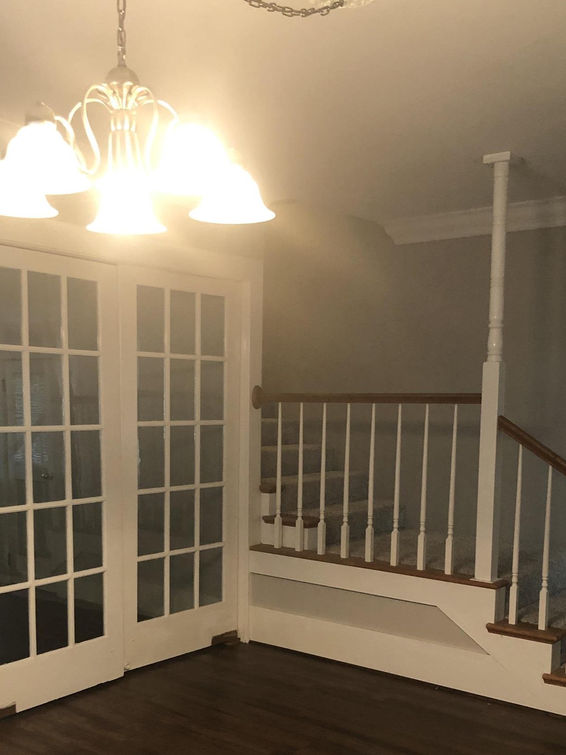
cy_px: 490
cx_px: 253
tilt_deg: -5.9
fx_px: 850
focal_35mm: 39
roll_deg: -0.4
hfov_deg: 36.8
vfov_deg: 47.2
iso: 80
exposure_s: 1/15
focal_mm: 3.99
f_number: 1.8
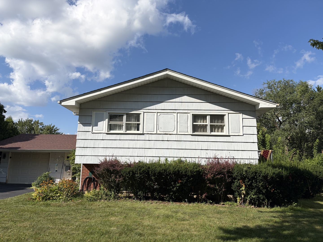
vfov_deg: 53.1
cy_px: 121
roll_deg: -1.1
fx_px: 243
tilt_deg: +10.6
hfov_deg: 67.3
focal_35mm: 26
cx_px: 162
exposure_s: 1/5348
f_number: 1.6
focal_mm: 5.96
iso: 50
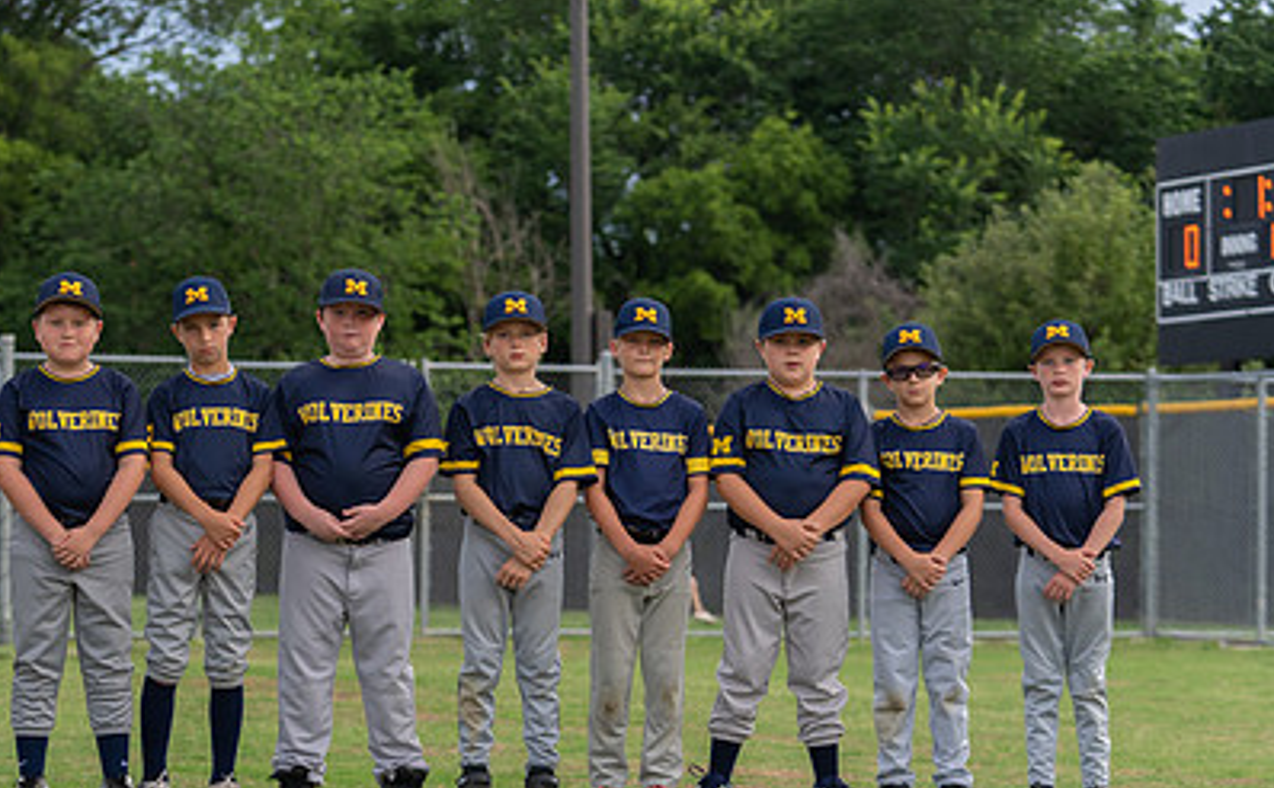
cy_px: 536
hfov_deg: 16.5
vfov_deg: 10.3
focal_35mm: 126
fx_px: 4361
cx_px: 270
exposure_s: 1/320
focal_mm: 76
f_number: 3.2
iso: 200
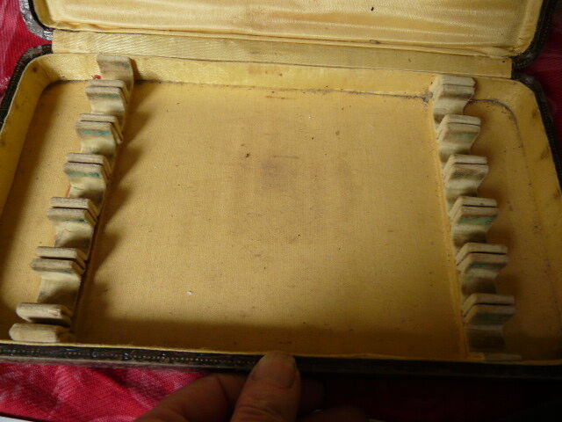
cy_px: 211
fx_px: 455
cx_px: 281
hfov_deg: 63.4
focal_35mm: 28
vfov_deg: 49.7
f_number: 2.8
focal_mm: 4.6
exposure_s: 1/13
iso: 200
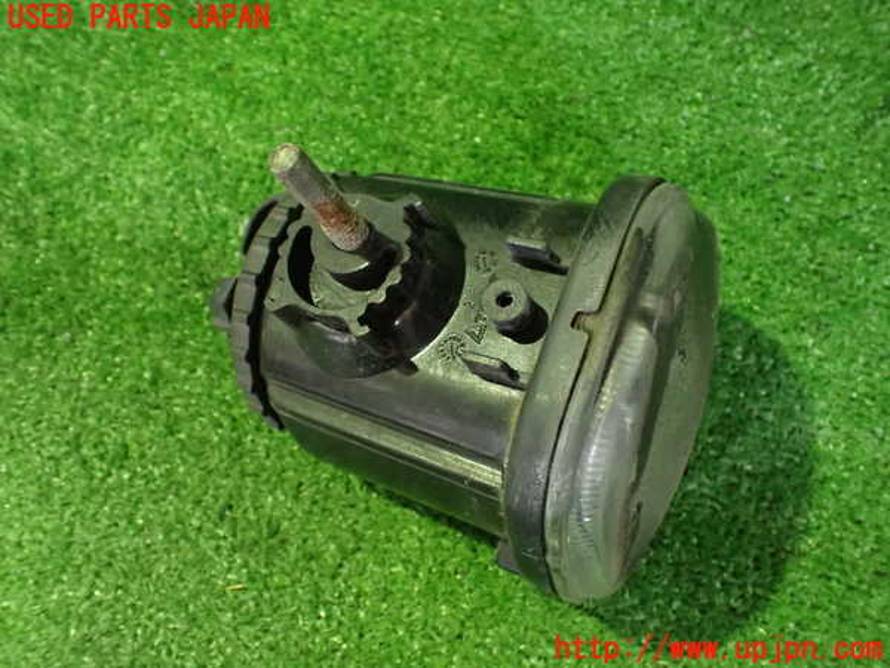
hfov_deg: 60.0
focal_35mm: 30
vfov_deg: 46.8
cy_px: 334
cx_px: 445
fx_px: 771
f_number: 2.3
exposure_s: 1/30
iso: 1250
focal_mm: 5.4
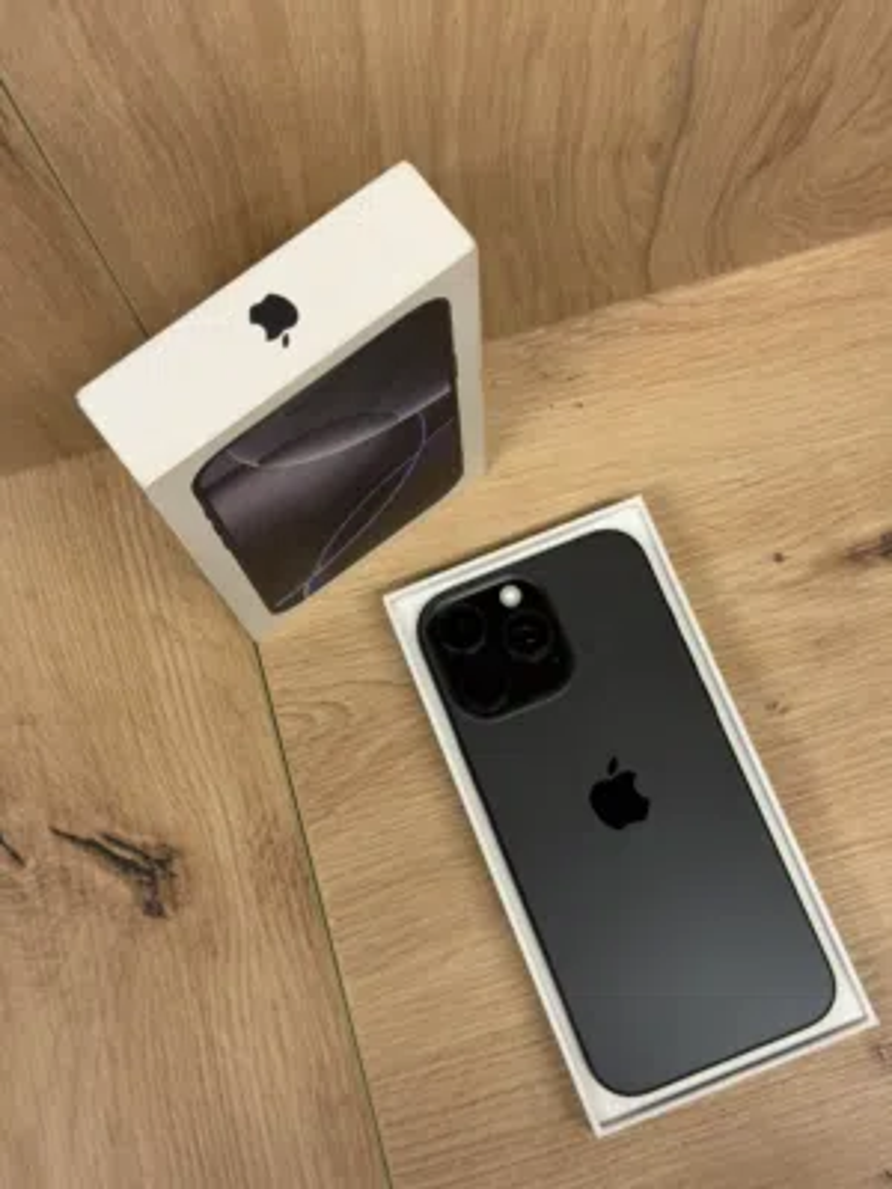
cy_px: 594
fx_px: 1649
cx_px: 446
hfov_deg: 30.3
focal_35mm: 48
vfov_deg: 39.7
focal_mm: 6.76
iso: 125
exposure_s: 1/50
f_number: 1.78
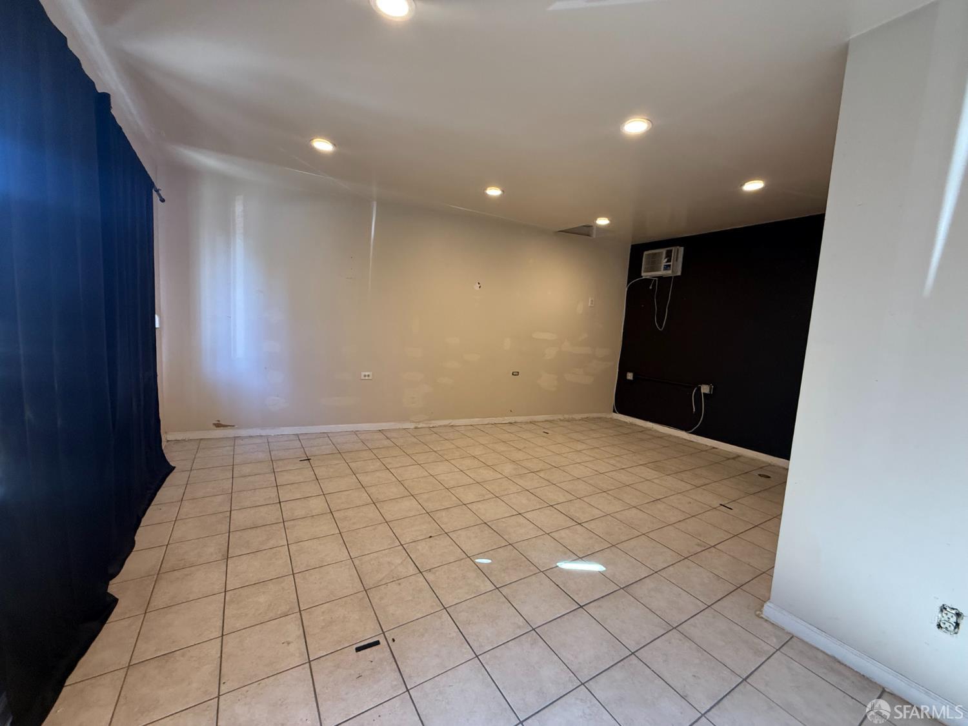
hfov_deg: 102.1
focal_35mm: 14
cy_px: 363
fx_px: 391
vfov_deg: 85.7
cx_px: 484
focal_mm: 2.22
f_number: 2.2
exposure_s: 1/60
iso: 250
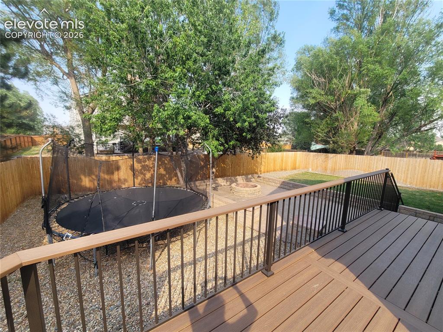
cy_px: 166
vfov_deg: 89.9
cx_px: 222
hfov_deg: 106.2
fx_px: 166
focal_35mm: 13
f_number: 2.2
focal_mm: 2.2
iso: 50
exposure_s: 1/507
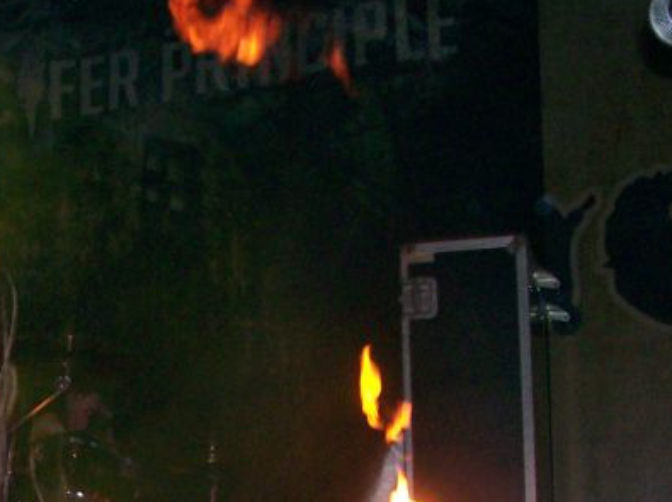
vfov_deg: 19.7
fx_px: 1415
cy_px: 449
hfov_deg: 26.1
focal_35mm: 73
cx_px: 116
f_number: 2.7
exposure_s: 1/64
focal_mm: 6
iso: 140
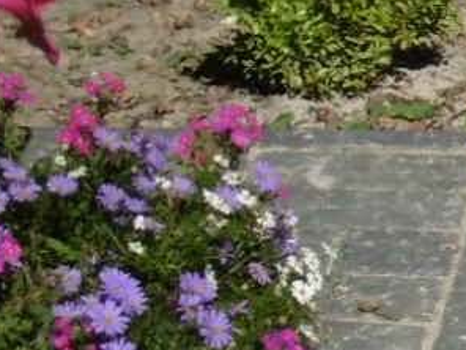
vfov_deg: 4.2
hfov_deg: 5.2
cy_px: 274
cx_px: 1541
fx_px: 4752
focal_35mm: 353
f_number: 10.1
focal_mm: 9.2
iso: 100
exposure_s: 1/320
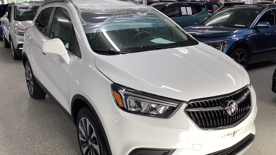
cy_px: 85
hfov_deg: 58.0
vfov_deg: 34.6
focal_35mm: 34
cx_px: 138
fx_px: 249
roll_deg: +1.1
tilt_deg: -19.4
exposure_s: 1/60
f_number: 2.4
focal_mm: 3.3
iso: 64
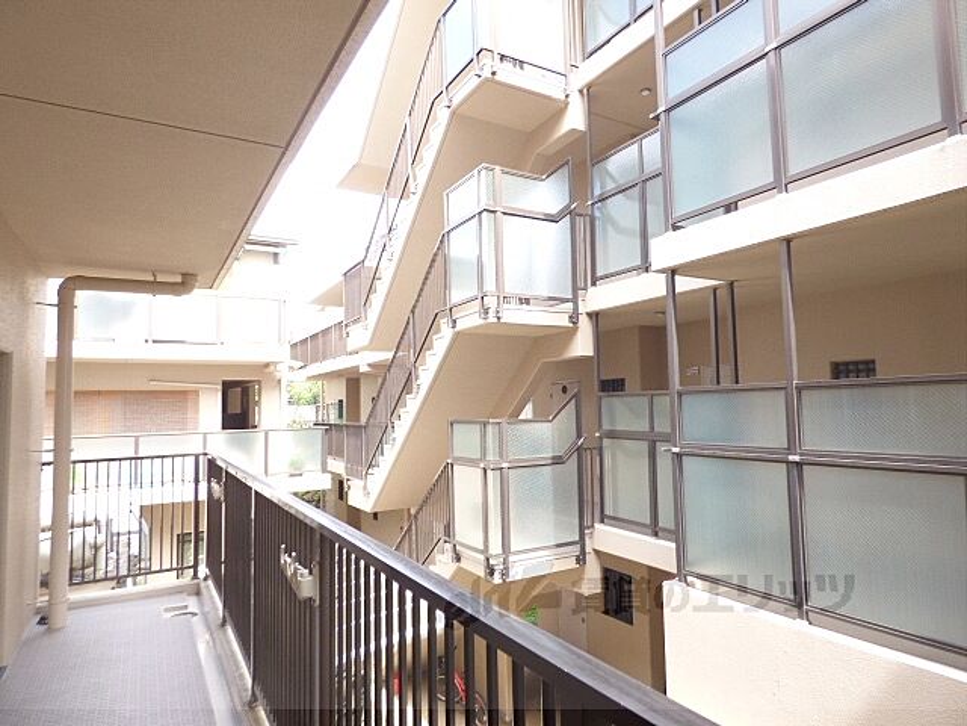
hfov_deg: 81.7
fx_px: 559
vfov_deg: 66.0
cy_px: 363
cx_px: 484
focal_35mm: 20
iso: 100
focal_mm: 3.58
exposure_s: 1/80
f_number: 2.8
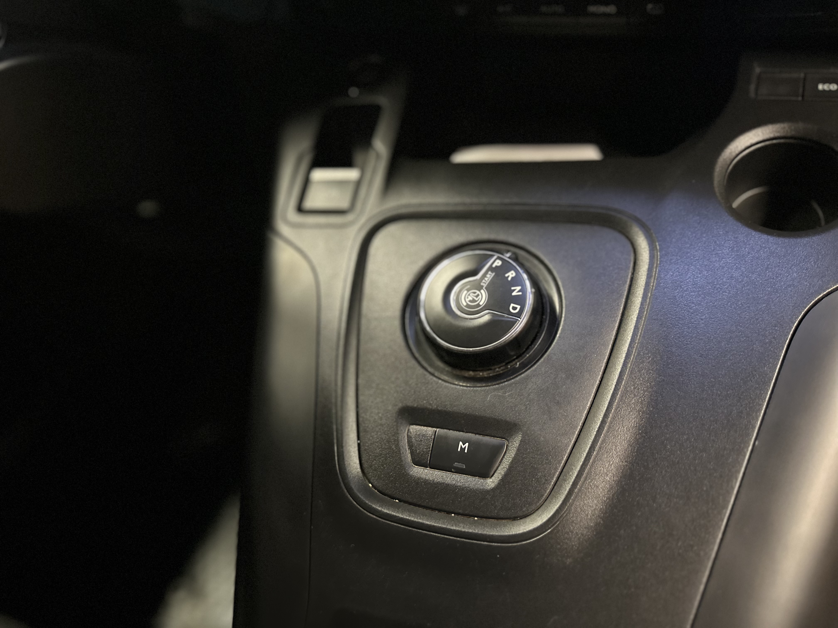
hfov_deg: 71.6
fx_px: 581
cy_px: 314
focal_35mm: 24
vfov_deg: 56.8
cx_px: 419
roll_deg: +11.1
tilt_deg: -43.3
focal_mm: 6.86
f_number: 1.78
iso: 1000
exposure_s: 1/30
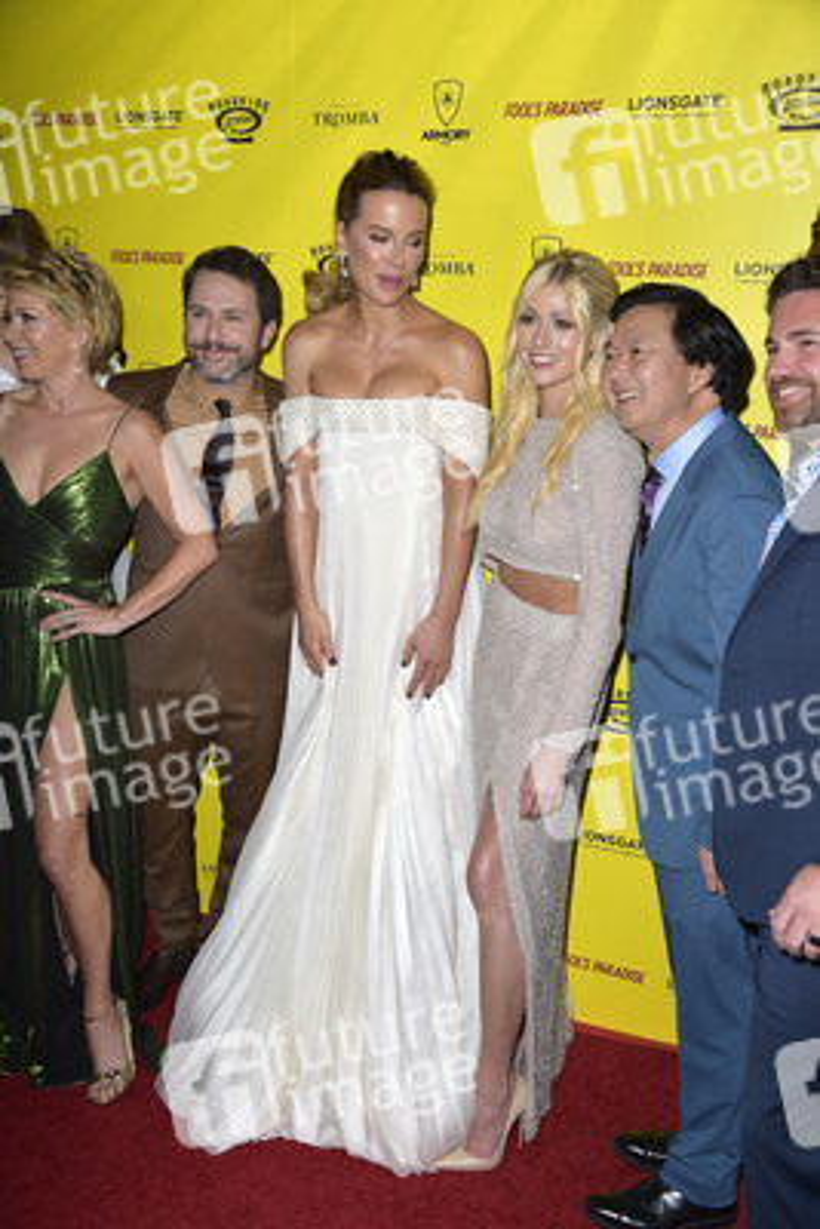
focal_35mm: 40
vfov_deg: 48.4
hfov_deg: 33.4
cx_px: 410
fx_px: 1365
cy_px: 614
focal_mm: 40
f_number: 6.3
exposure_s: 1/250
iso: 250
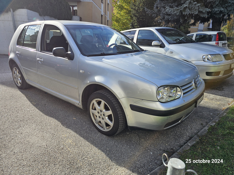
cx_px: 117
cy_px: 88
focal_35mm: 23
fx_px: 155
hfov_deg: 73.9
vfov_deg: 58.9
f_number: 1.7
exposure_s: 1/285
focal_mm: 6.3
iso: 10
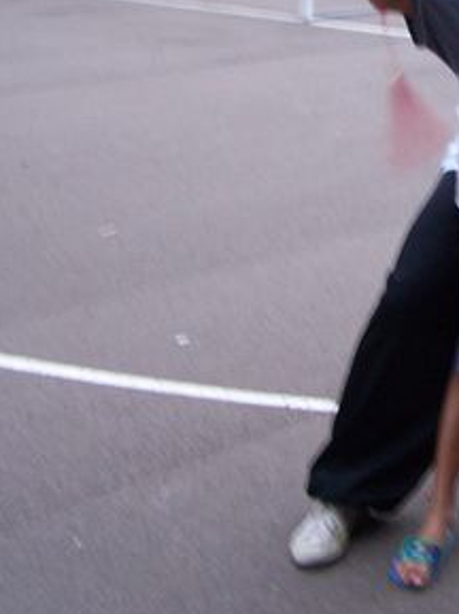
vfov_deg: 24.4
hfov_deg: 18.1
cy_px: 140
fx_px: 1400
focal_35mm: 79
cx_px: 474
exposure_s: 1/10
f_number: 2.8
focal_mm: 6.3
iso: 160
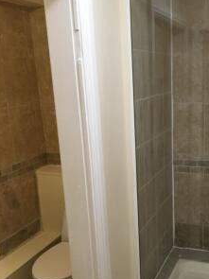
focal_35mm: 43
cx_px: 152
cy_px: 173
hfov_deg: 33.0
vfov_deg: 43.6
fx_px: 346
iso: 50
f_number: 2.2
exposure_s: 1/33
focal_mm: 4.15
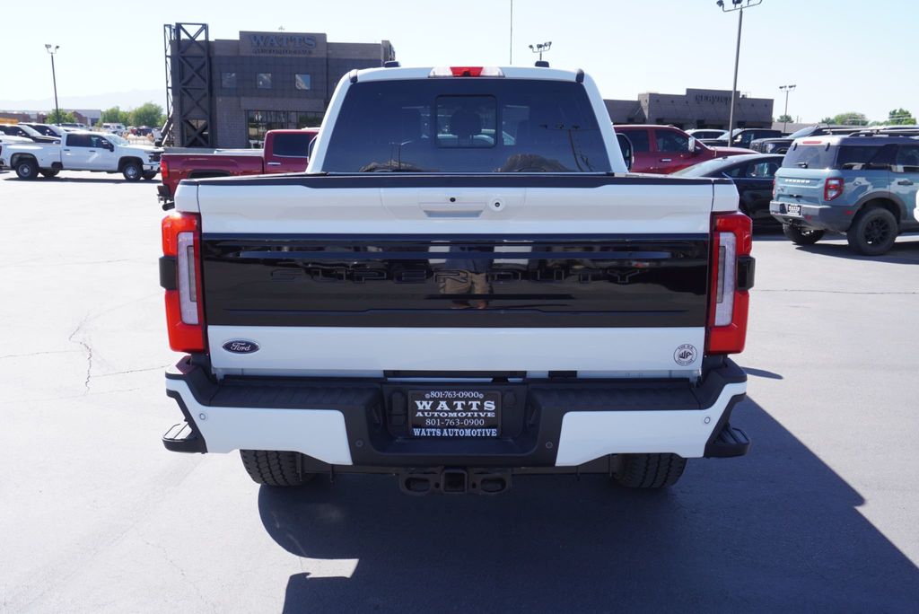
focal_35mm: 32
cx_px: 460
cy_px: 307
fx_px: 805
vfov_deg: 41.8
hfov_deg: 59.5
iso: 100
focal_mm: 21
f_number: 6.3
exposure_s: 1/160
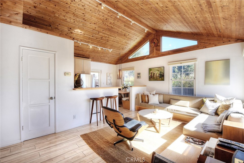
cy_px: 82
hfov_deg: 100.4
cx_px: 122
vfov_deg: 77.3
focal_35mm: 15
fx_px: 102
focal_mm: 10
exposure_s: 1/60
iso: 100
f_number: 8
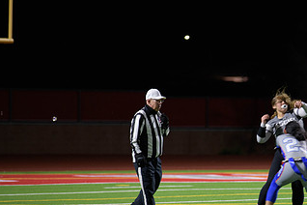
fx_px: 2643
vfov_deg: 4.4
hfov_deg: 6.6
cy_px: 151
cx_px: 261
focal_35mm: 310
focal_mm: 170
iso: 1100
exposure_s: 1/200
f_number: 2.8
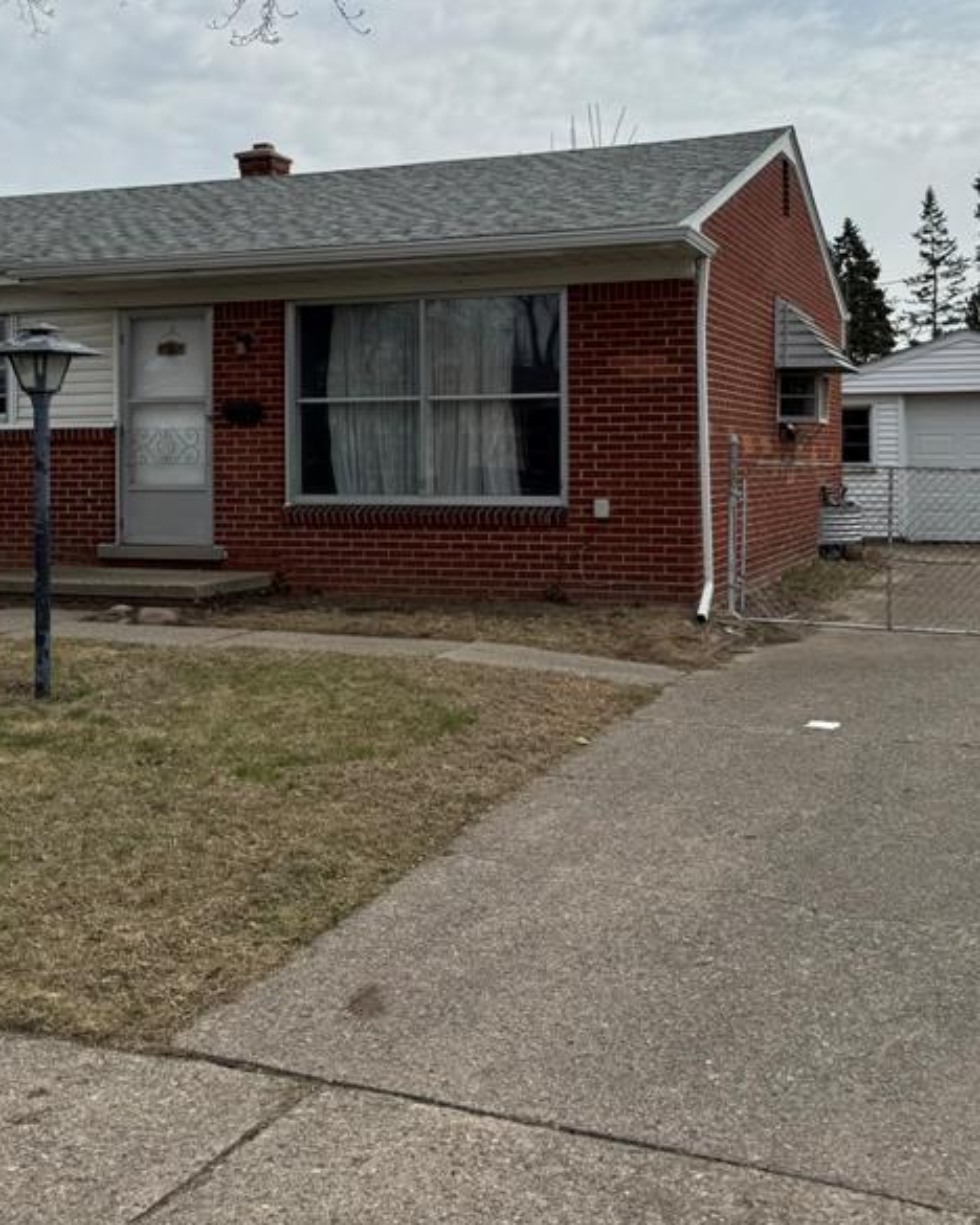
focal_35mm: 41
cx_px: 446
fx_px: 1486
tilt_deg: +1.1
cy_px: 433
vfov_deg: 44.3
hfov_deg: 36.5
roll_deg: +0.0
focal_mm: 6.76
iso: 80
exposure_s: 1/7937
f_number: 1.78
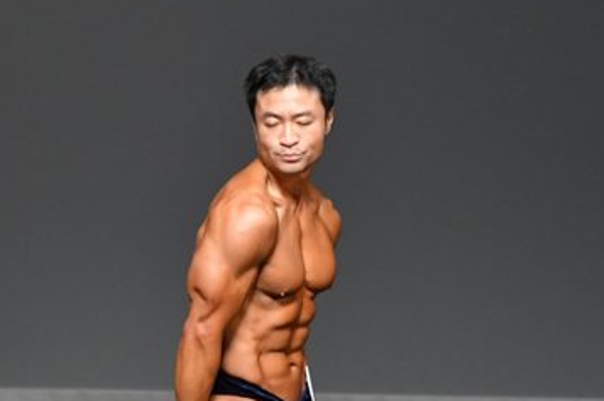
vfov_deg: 1.7
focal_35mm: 815
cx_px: 322
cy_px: 393
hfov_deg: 2.5
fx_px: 13655
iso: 2500
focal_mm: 250
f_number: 5.6
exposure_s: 1/400
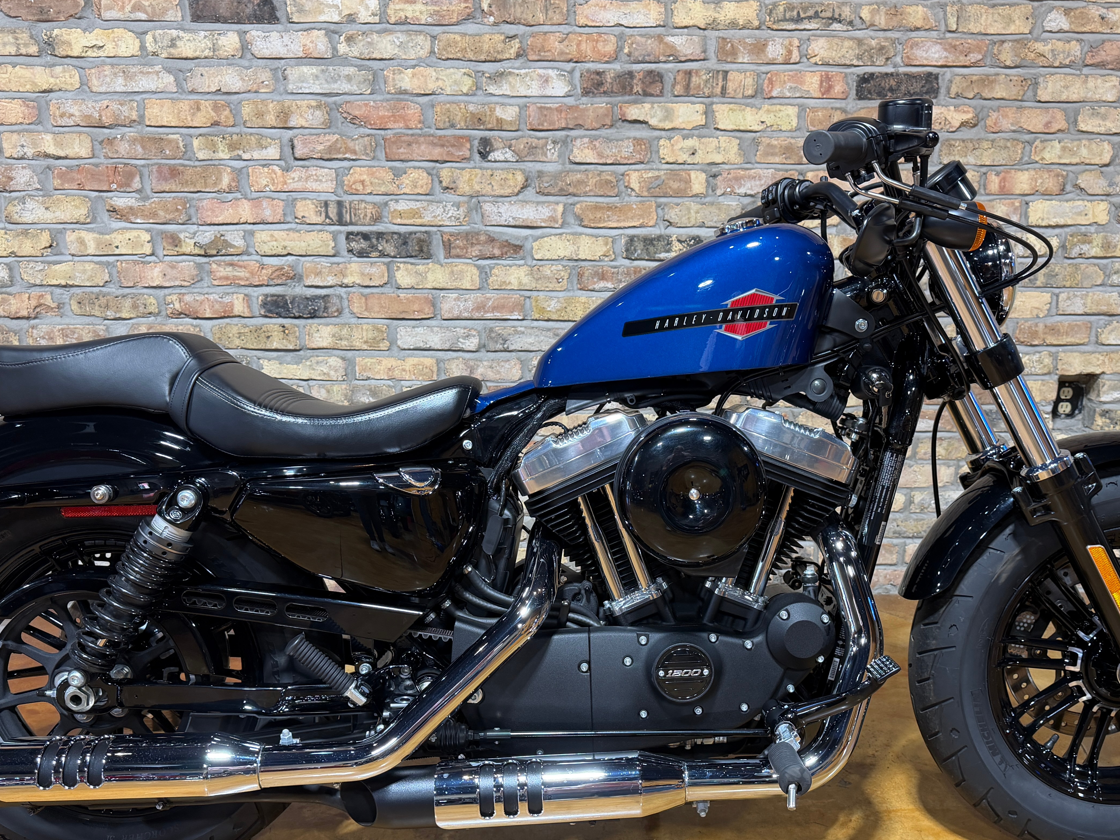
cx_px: 622
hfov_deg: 55.2
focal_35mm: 33
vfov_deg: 42.5
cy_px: 541
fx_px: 1068
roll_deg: -0.7
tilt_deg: -16.5
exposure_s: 1/60
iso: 160
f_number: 1.78
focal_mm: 6.76
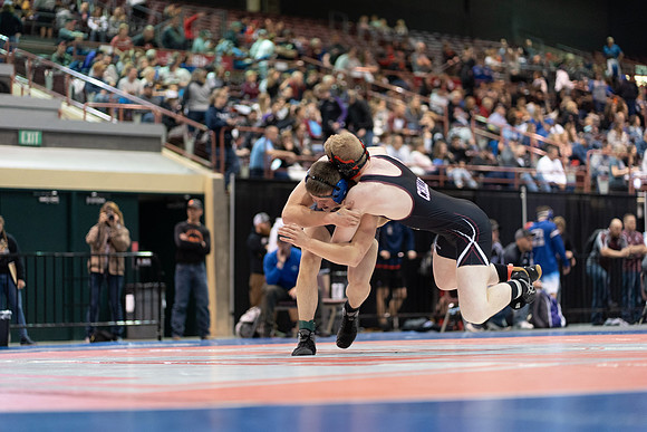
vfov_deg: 16.1
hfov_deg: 23.9
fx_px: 1528
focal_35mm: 85
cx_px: 324
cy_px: 216
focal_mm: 85
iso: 2500
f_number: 1.8
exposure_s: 1/500
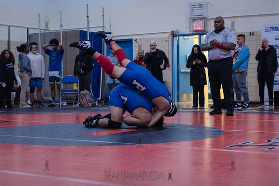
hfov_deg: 28.3
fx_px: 554
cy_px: 93
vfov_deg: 19.1
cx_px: 140
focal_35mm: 71
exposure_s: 1/400
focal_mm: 70
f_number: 3.2
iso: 8000
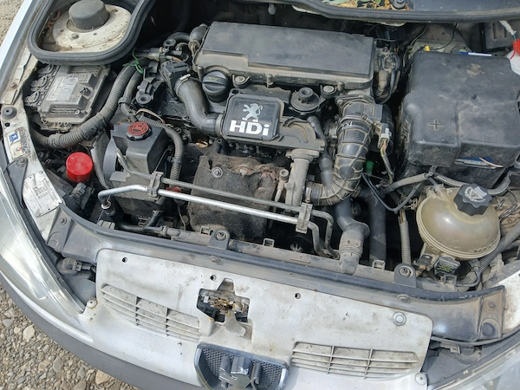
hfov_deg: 67.3
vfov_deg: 53.1
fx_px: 391
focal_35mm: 26
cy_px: 195
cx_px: 260
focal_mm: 3.98
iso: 20
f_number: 1.8
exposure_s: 1/512
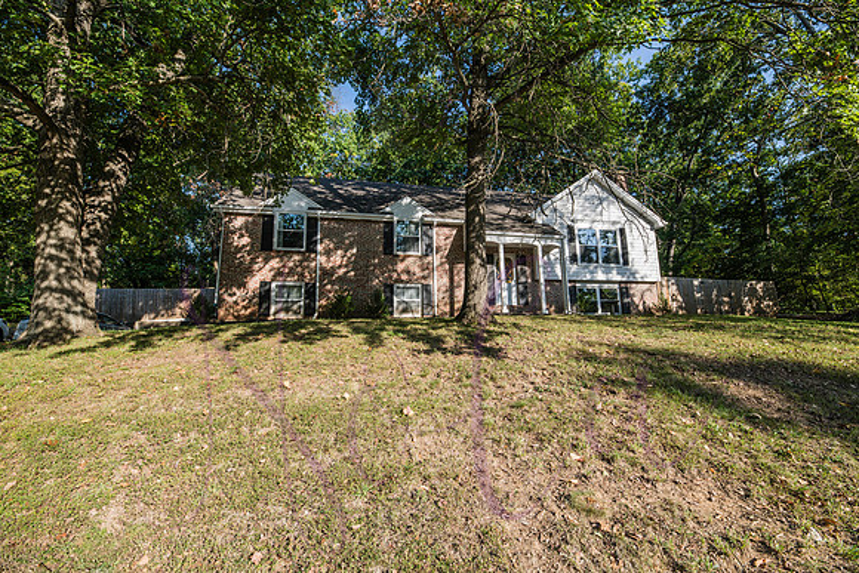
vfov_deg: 81.2
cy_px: 286
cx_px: 430
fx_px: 334
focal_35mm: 14
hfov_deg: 104.2
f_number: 11
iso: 800
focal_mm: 14
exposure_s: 1/400
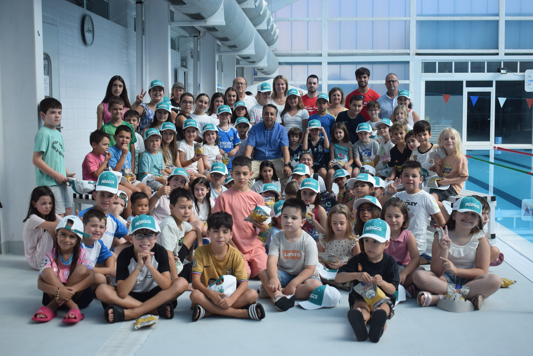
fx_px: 689
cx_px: 266
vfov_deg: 29.0
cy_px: 178
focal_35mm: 46
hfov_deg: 42.3
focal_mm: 31
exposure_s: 1/1250
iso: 400
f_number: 5
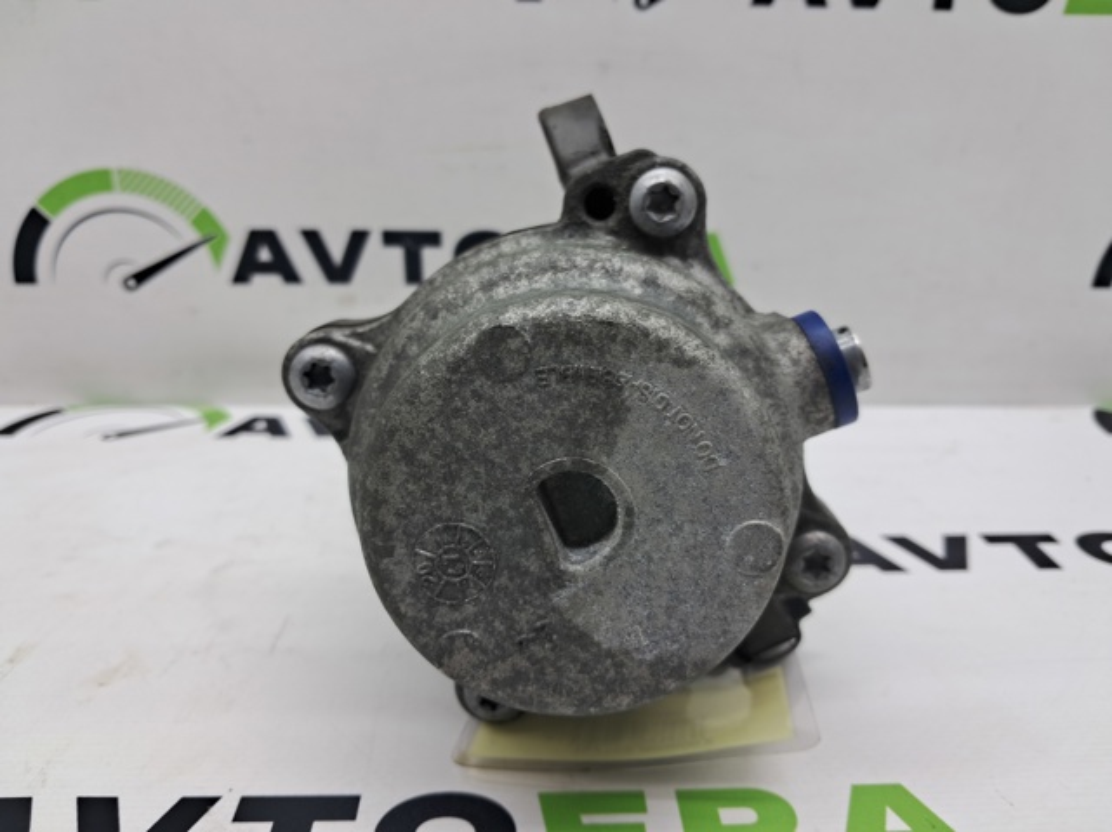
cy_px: 416
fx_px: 867
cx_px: 556
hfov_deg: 65.4
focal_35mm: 27
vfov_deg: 51.3
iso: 50
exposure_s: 1/50
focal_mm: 4
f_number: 1.8
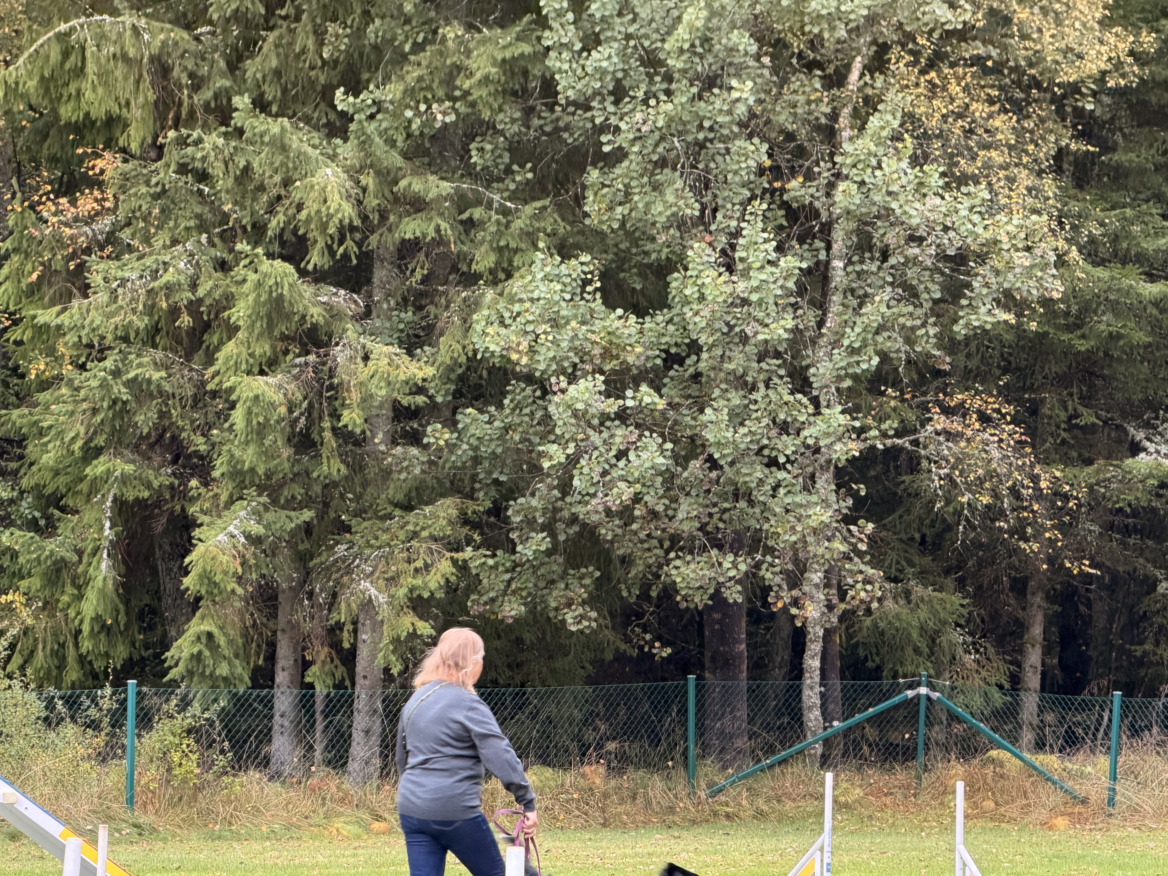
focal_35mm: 128
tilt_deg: +0.5
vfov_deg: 11.6
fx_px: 4319
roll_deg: -1.0
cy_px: 508
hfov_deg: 15.4
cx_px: 468
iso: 125
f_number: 2.8
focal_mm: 16.89
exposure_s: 1/121
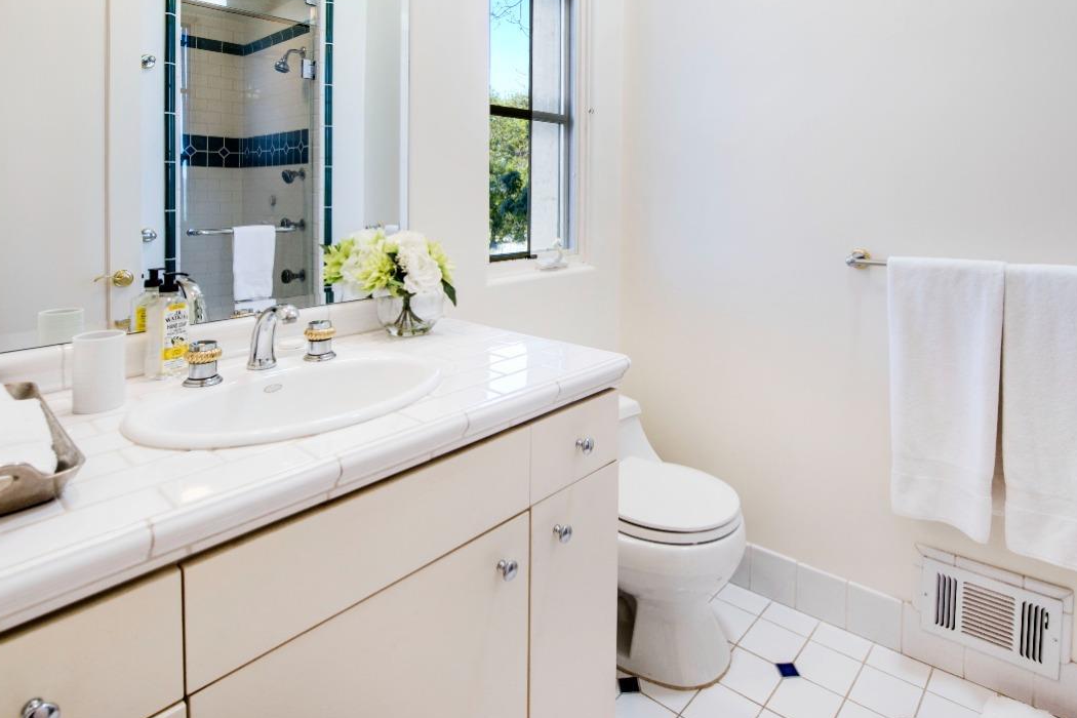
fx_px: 598
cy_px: 209
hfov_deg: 83.7
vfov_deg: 59.6
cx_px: 597
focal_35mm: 20
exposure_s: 1/15
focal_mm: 14
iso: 250
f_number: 9
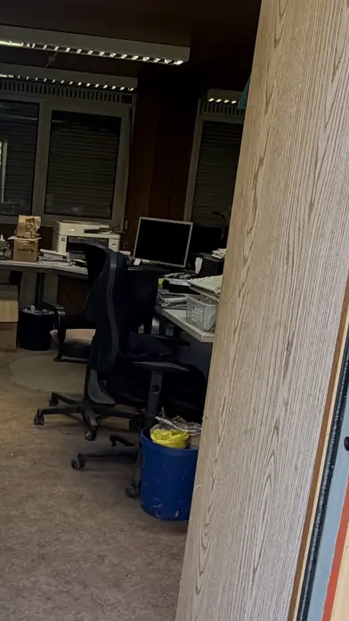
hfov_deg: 27.7
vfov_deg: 48.3
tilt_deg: -12.4
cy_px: 342
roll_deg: -4.8
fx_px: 691
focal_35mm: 42
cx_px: 64
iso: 100
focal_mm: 2.22
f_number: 2.2
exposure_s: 1/121
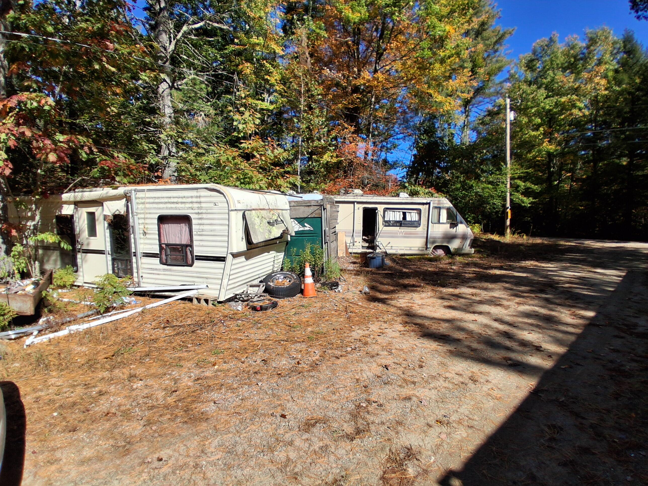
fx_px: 318
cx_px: 324
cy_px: 243
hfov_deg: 91.0
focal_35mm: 17
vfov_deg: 74.7
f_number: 2.2
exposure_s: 1/1484
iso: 50
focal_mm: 1.4
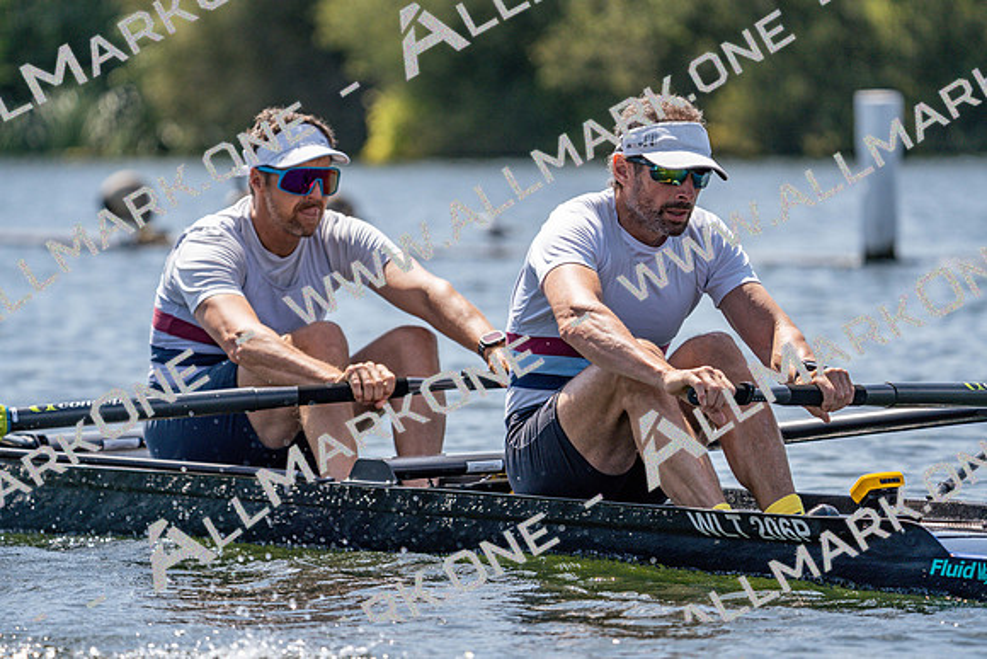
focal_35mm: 312
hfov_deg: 6.6
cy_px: 330
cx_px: 494
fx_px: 8556
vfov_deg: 4.4
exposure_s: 1/2000
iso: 320
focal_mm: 312
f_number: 6.3
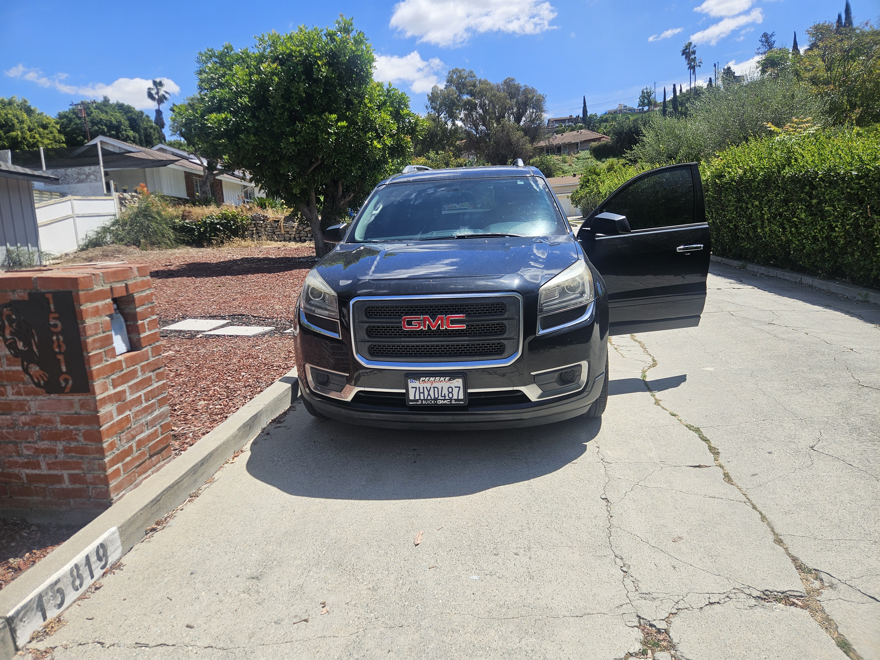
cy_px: 330
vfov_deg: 58.9
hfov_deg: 73.9
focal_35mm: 23
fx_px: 585
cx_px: 440
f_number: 1.8
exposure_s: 1/2180
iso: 25
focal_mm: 5.4
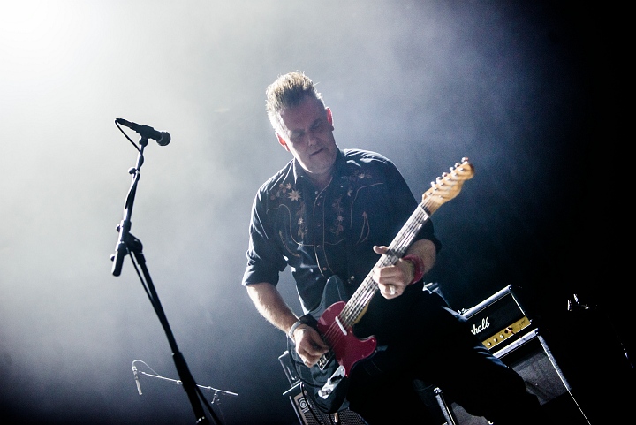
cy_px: 212
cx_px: 318
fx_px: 707
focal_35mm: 40
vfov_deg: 33.4
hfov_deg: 48.4
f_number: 2.8
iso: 2500
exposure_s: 1/50
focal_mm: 40
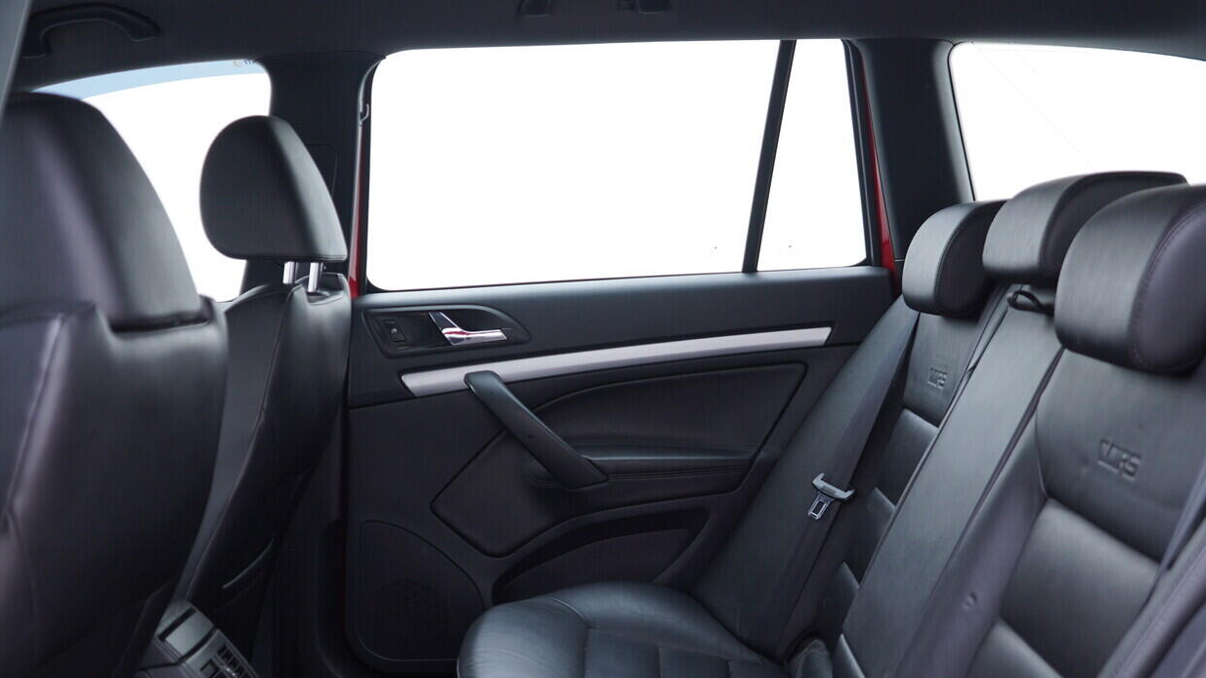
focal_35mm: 44
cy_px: 458
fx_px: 1407
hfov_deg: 46.4
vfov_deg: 26.9
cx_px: 608
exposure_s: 1/40
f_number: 2.8
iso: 160
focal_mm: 24
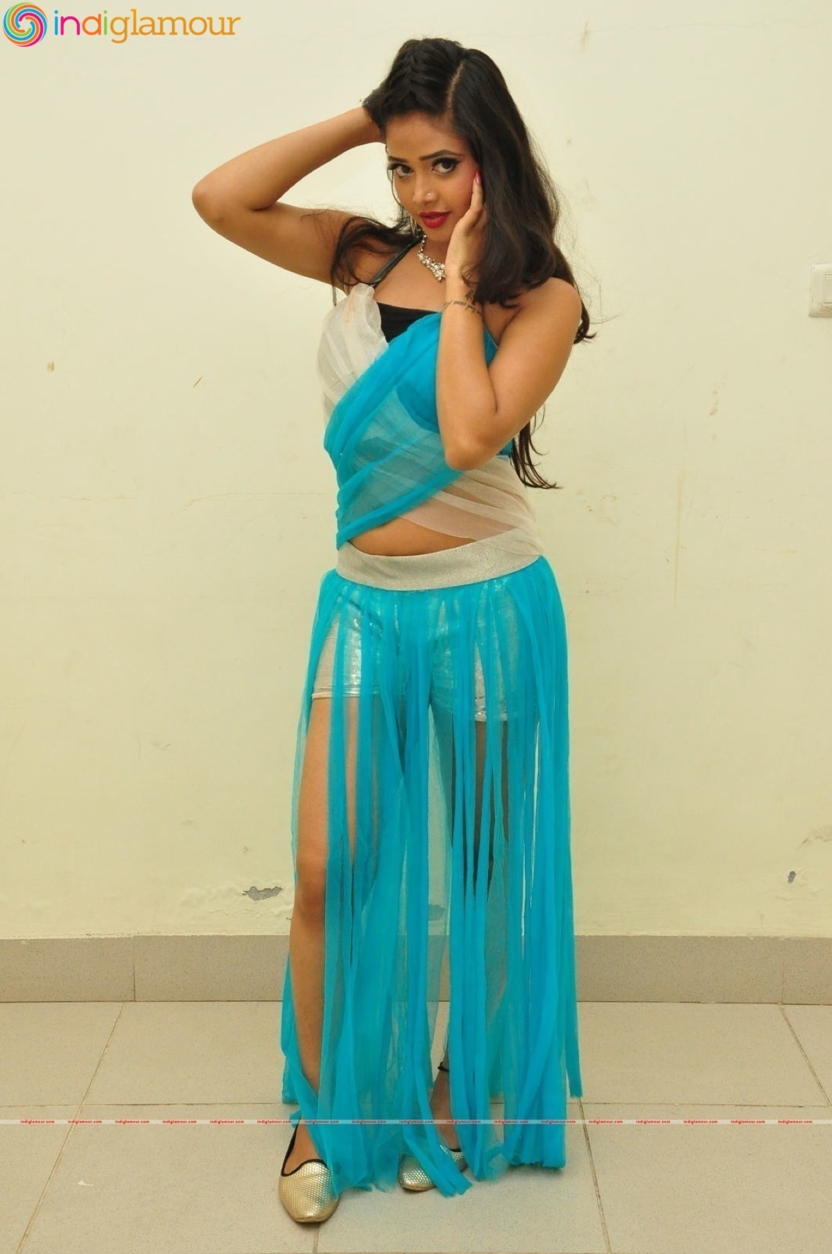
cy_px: 627
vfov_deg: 43.7
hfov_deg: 29.8
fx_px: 1565
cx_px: 416
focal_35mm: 45
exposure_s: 1/125
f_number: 9
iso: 1600
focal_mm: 30
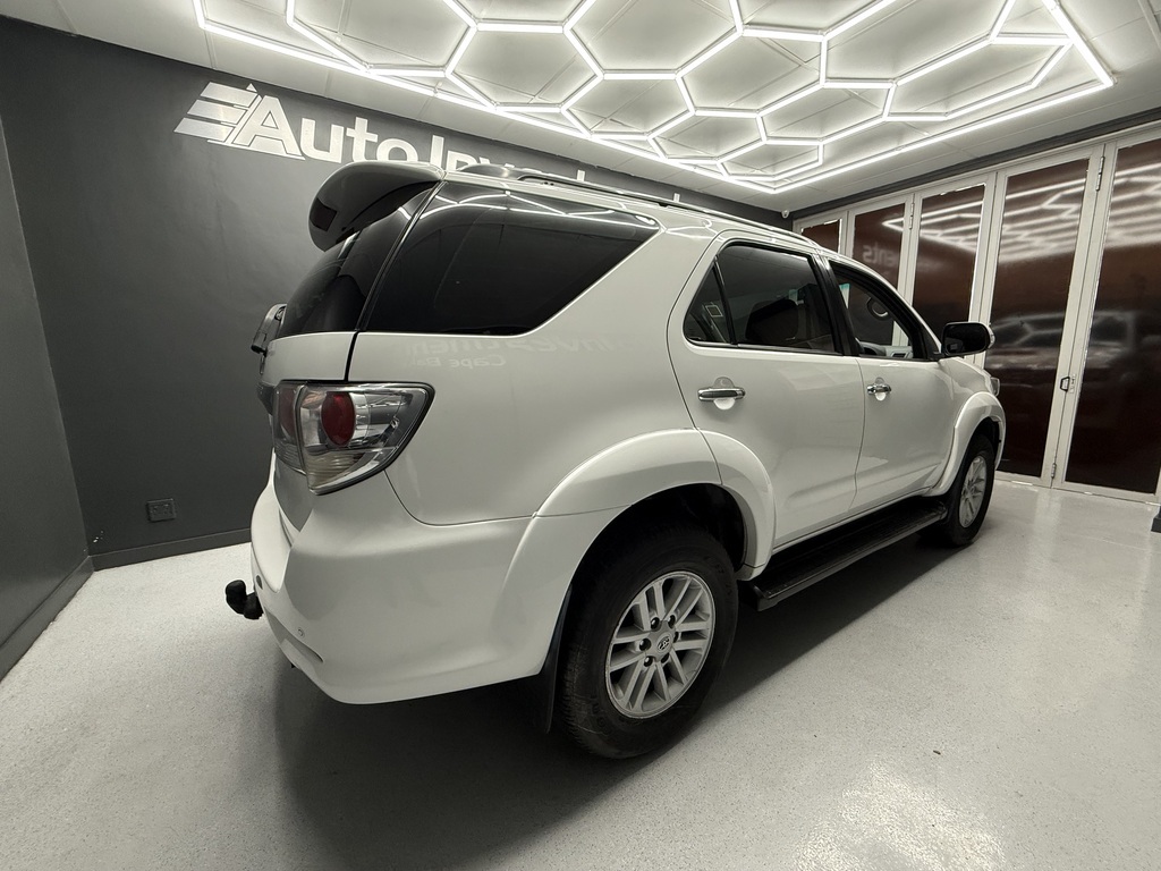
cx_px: 580
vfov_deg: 85.7
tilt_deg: -8.7
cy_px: 436
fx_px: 470
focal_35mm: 14
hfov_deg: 102.1
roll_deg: +0.3
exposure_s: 1/100
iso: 250
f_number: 2.2
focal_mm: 2.22
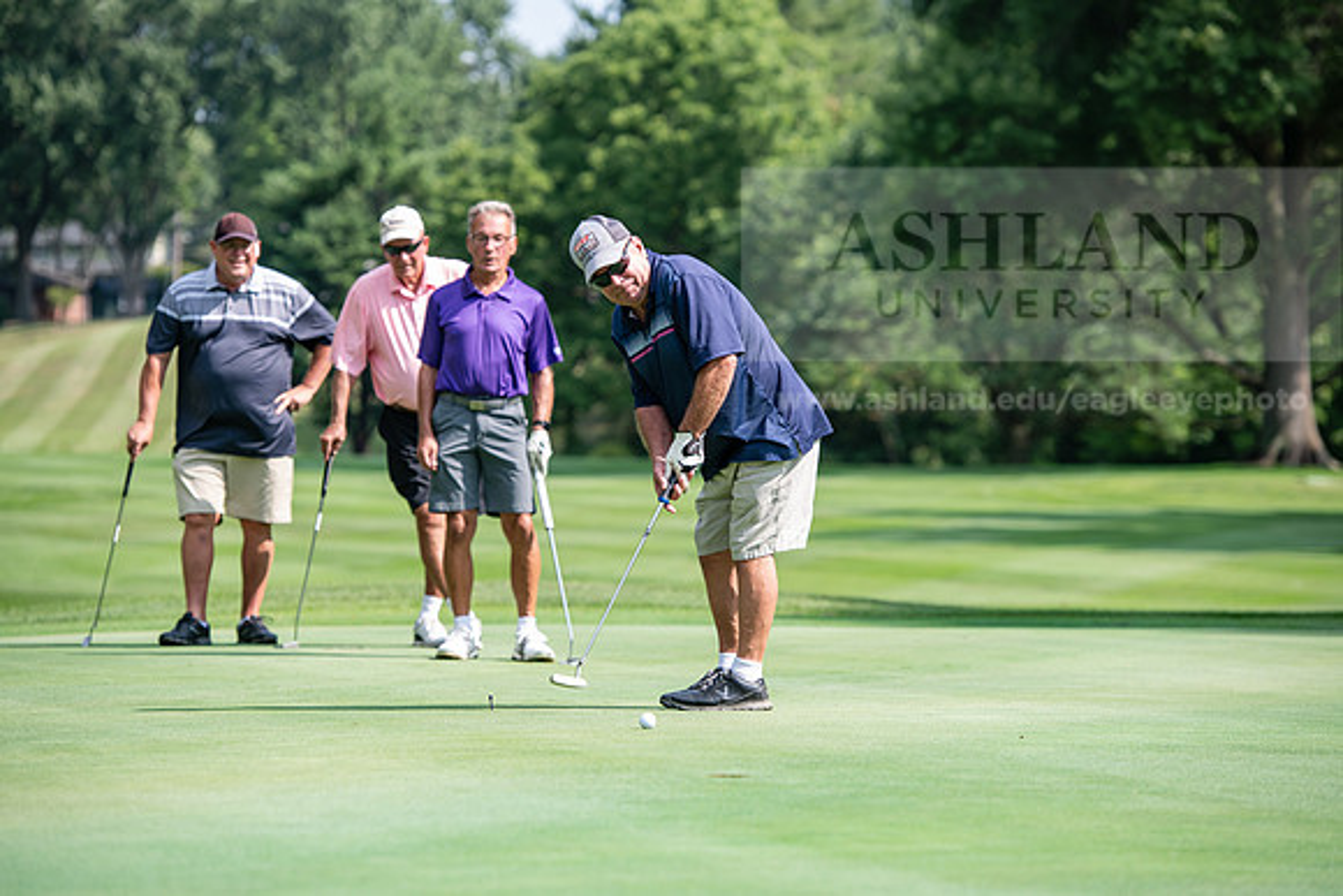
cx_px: 672
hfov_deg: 14.7
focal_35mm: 140
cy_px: 448
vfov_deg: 9.8
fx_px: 5224
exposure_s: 1/1000
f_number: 4
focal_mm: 140
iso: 250
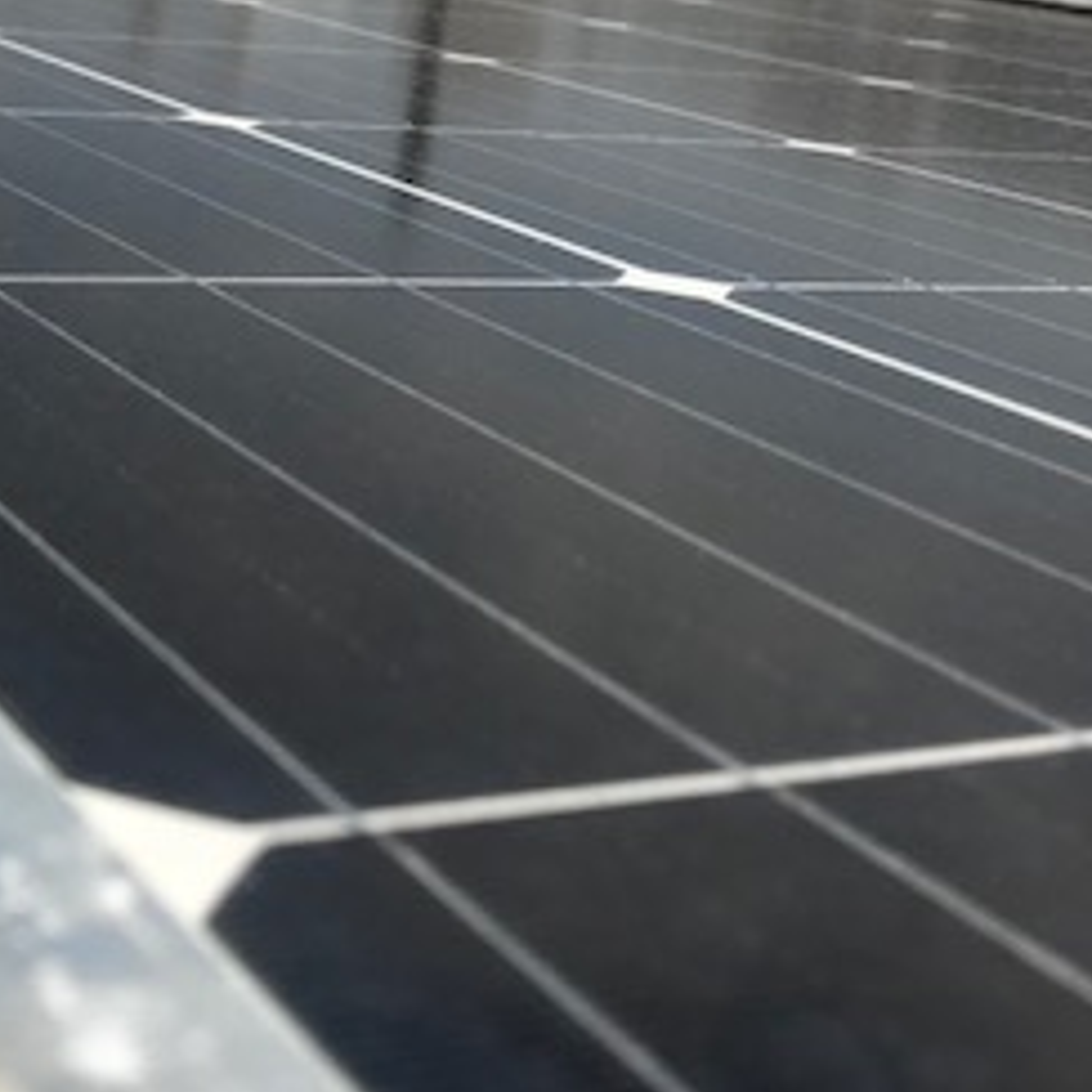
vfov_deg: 25.4
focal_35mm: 65
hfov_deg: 26.1
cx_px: 269
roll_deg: -1.0
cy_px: 54
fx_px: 2320
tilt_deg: -7.2
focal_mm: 3.99
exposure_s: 1/4808
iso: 20
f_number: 1.8
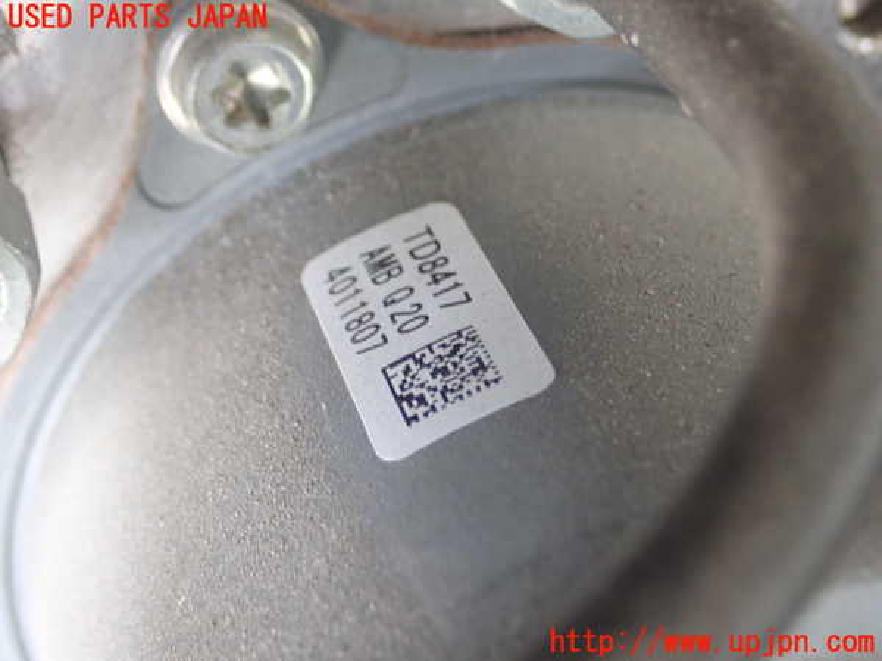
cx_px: 441
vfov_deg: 22.6
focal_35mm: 65
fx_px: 1656
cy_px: 330
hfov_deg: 29.8
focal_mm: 11.78
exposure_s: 1/15
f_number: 3.8
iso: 800
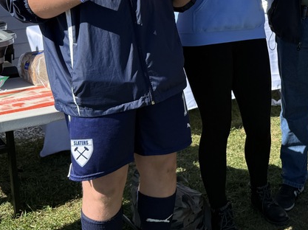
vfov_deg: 24.5
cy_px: 58
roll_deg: +1.6
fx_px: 525
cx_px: 290
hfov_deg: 30.9
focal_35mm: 59
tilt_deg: -13.9
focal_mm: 6.76
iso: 80
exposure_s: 1/2907
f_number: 1.78
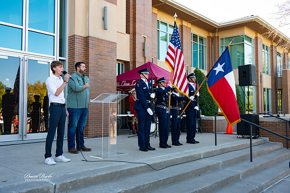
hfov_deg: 55.1
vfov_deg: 38.4
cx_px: 145
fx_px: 278
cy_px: 96
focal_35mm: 34
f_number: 5.6
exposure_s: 1/500
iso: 1000
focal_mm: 34.5
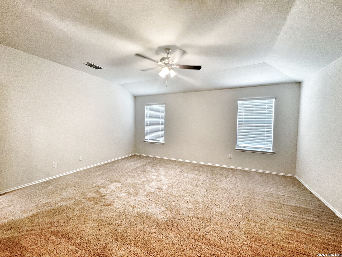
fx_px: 128
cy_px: 128
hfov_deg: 106.2
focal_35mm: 13
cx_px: 171
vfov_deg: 89.9
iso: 160
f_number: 1.8
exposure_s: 1/60
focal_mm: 1.57
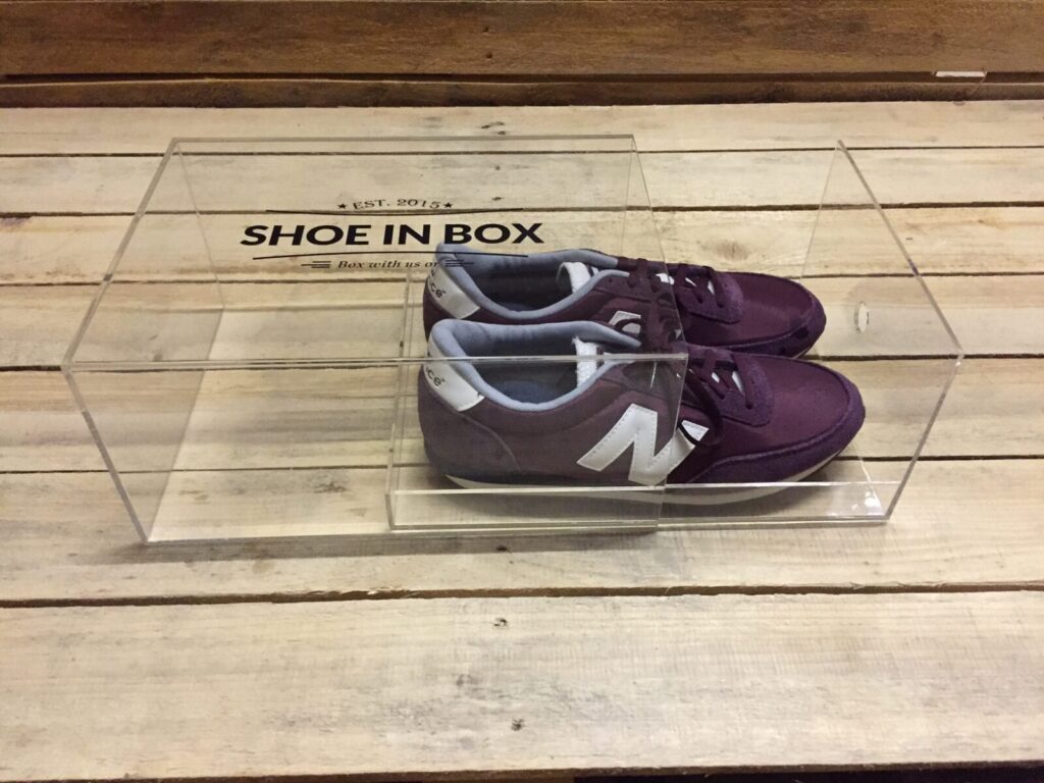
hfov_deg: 61.7
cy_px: 392
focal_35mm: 29
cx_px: 522
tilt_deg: -44.7
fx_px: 875
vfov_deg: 48.2
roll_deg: +1.0
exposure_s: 1/17
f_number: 2.2
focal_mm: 4.15
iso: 400
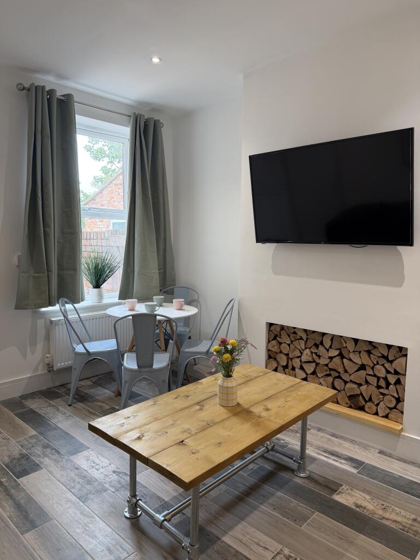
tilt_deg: -5.3
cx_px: 210
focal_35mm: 24
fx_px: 388
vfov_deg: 71.6
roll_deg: -1.1
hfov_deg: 56.8
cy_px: 280
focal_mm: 6.76
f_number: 1.78
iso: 125
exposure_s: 1/100
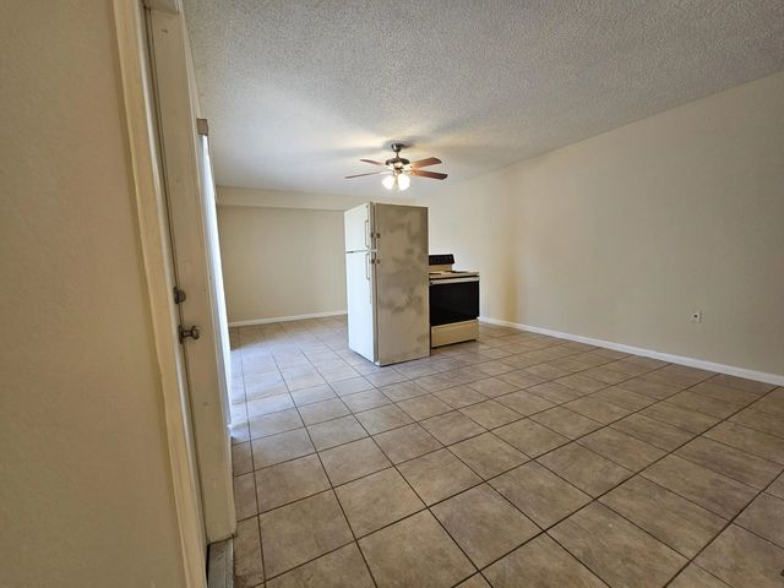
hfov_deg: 106.2
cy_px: 294
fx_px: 294
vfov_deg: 89.9
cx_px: 392
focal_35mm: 13
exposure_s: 1/60
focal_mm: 2.2
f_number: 2.2
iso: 160
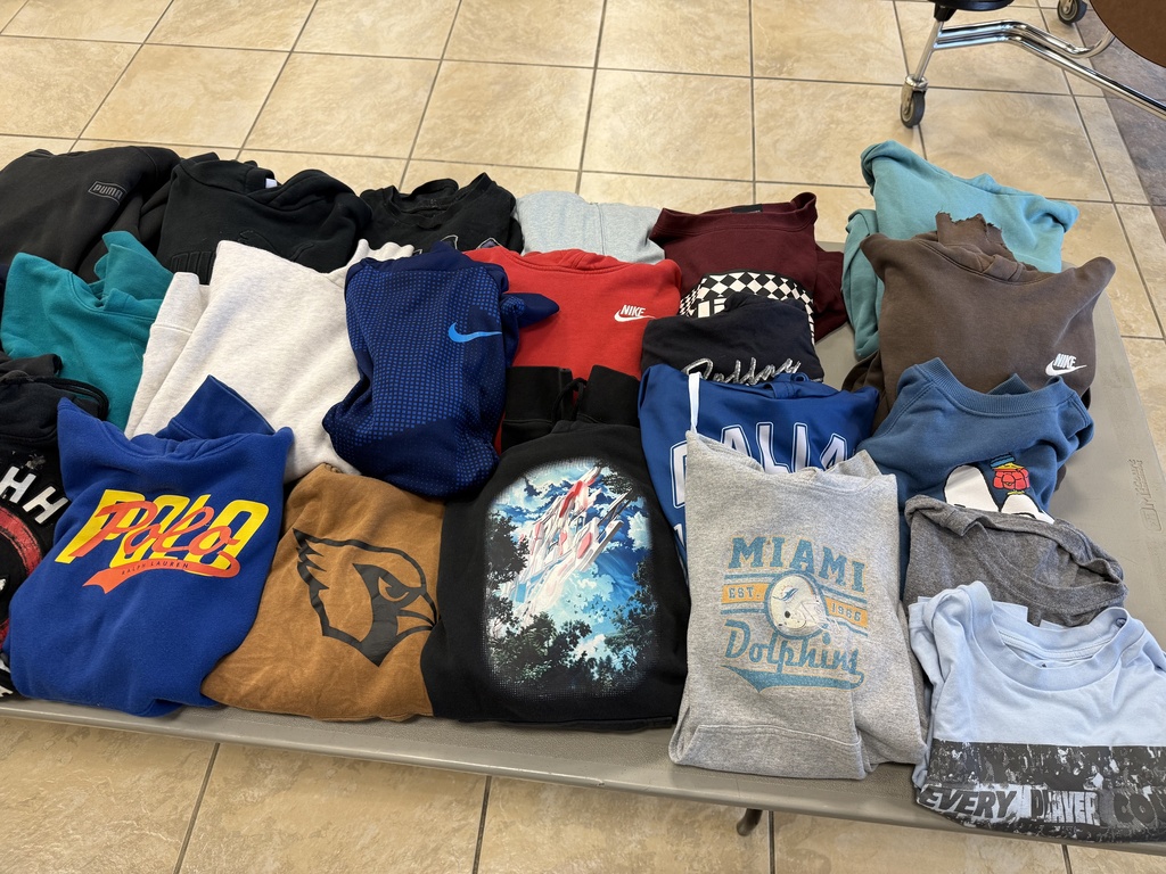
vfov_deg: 56.8
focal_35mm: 24
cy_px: 437
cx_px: 583
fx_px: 808
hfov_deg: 71.6
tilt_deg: -55.4
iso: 125
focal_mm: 6.76
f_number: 1.78
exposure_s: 1/60
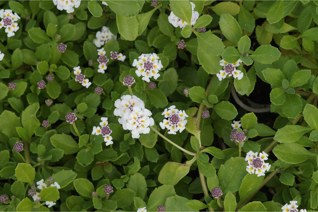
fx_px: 1325
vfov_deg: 9.1
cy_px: 106
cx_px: 159
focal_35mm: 150
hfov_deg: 13.7
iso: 500
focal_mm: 100
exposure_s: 1/160
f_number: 10
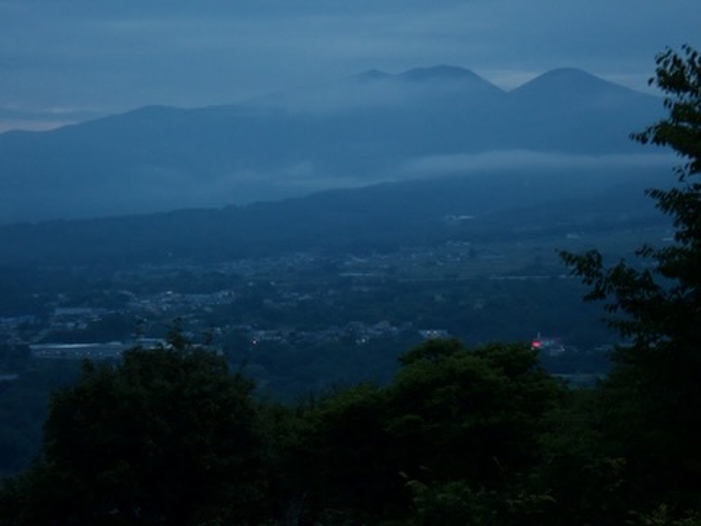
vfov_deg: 14.8
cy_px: 263
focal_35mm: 100
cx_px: 350
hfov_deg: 19.6
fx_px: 2025
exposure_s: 1/80
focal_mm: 18
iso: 800
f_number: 4.9
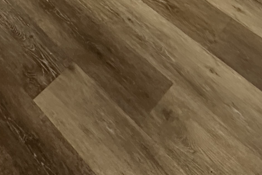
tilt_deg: -21.3
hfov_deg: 32.2
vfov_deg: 14.8
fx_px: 451
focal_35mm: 62
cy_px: -233
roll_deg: +0.3
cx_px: 169
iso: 400
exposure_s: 1/60
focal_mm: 2.22
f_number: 2.2
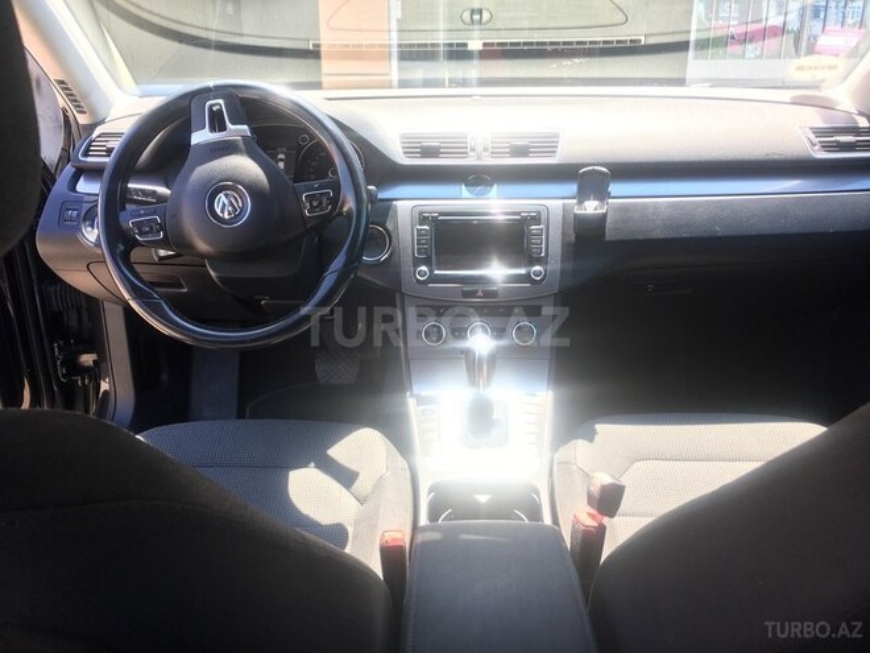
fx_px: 729
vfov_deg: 48.2
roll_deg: +0.0
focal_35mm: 29
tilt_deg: -18.2
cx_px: 435
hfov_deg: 61.7
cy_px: 326
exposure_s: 1/100
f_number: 2.2
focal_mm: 4.15
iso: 25
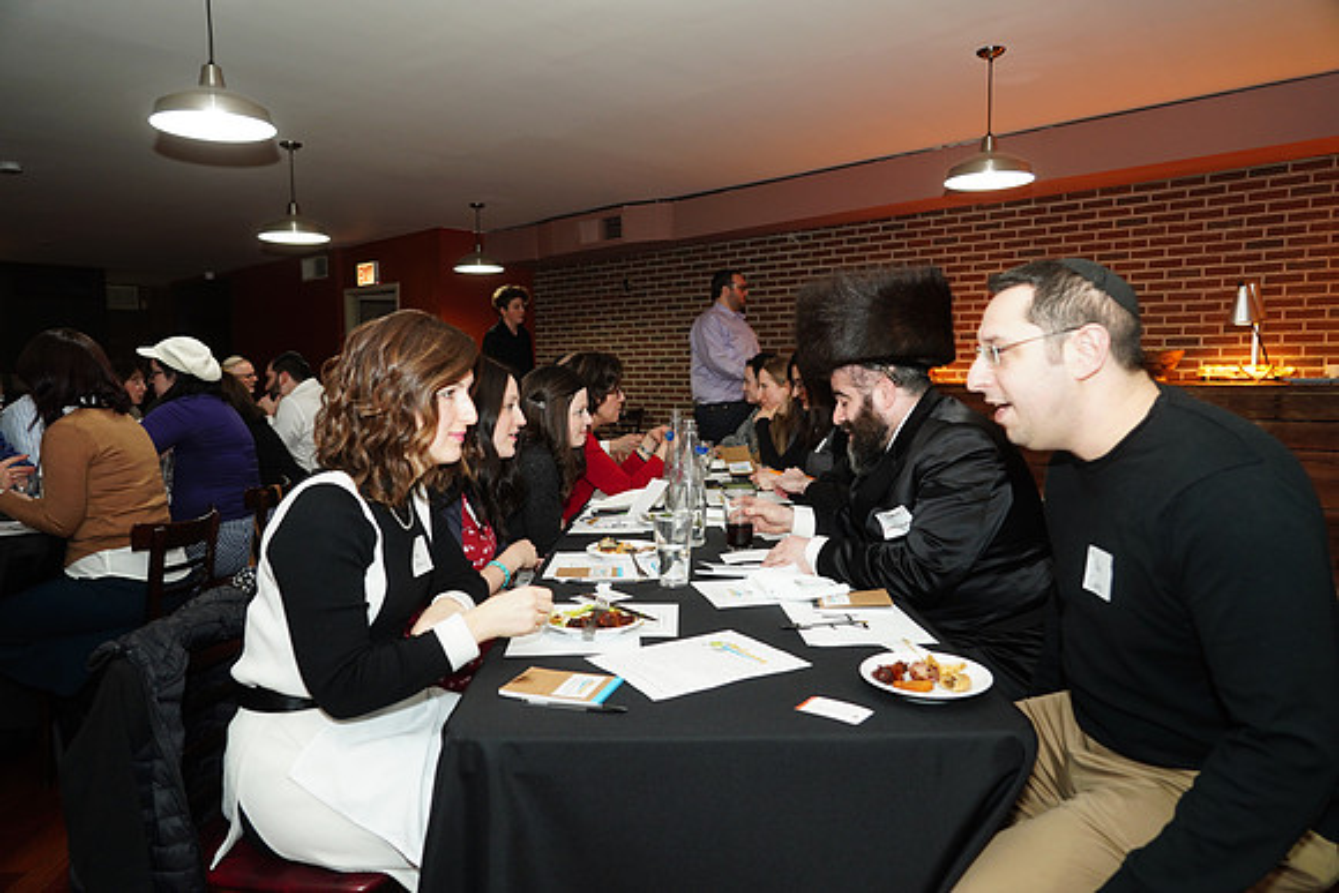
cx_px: 670
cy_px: 446
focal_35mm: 24
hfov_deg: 73.7
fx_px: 893
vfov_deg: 53.2
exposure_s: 1/100
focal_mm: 24
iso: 1000
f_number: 4
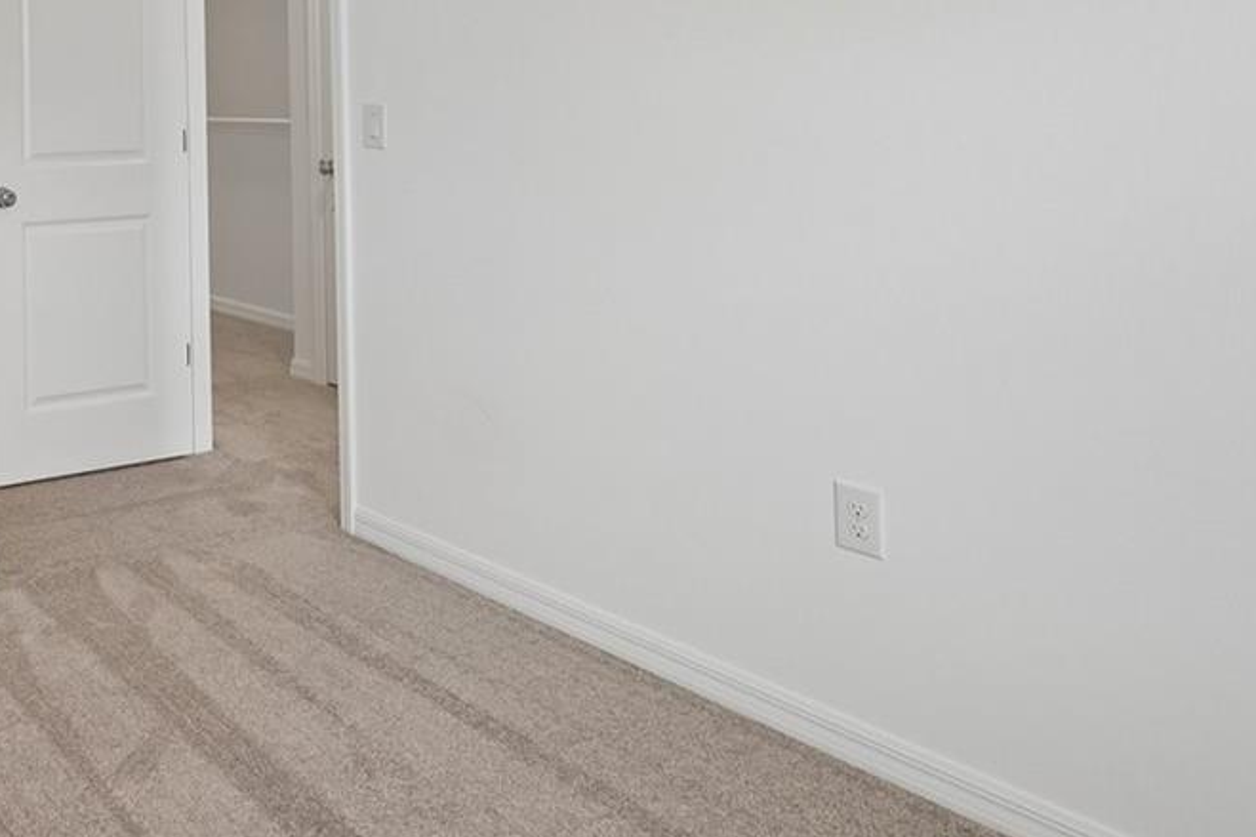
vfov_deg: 36.0
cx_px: -40
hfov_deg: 45.6
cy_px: 53
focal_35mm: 34
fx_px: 1186
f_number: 8
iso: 400
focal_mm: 14
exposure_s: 1/50
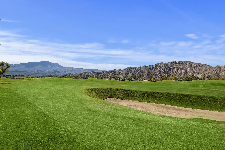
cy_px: 75
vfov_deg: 77.3
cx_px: 112
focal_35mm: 15
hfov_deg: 100.4
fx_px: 94
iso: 100
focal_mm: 10
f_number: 8
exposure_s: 1/160
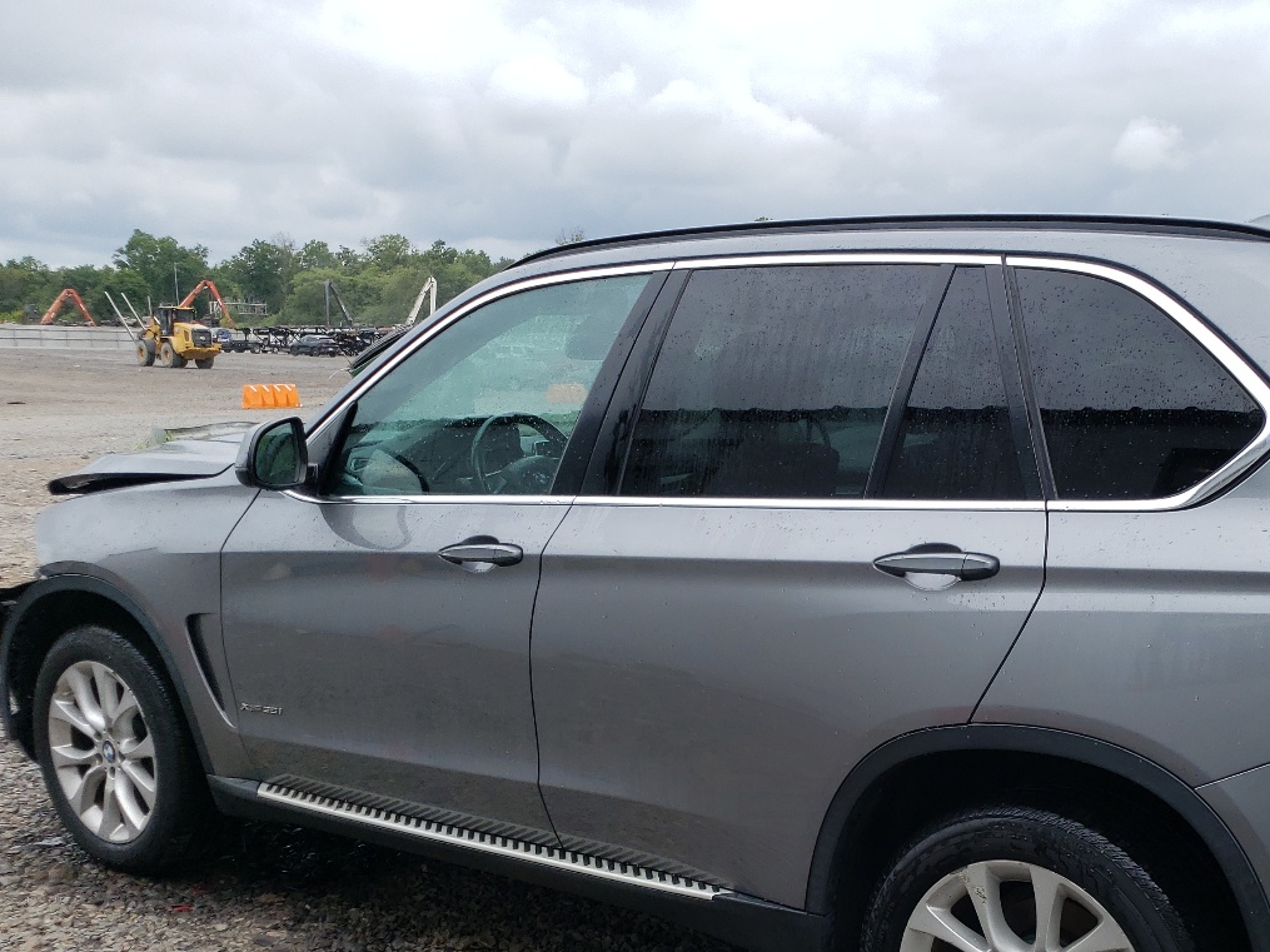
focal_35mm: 41
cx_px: 896
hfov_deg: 44.7
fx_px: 1504
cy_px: 729
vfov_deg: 34.3
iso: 50
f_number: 1.5
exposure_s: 1/2000
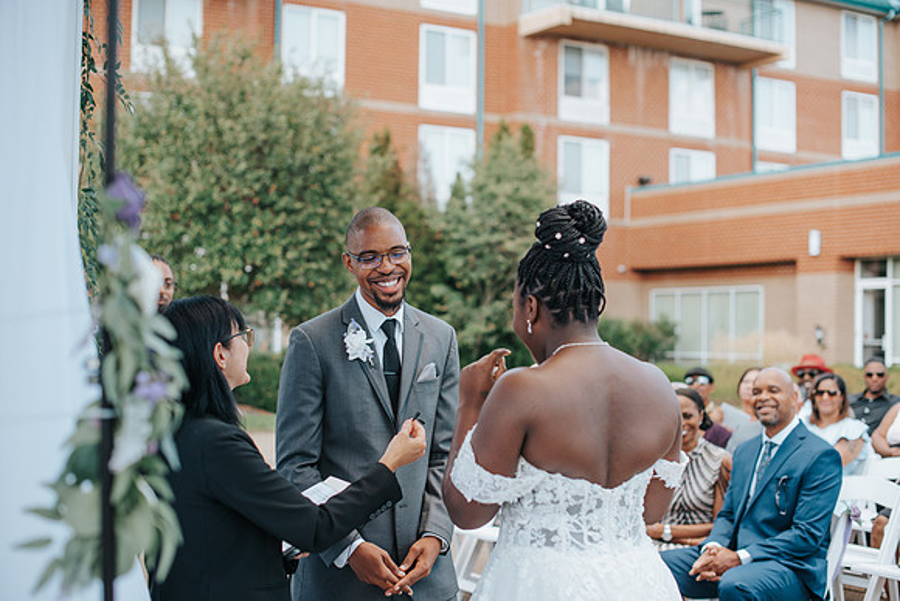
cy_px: 300
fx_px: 1250
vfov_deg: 27.0
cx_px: 450
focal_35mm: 50
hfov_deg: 39.6
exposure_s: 1/500
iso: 200
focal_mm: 50
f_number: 2.5
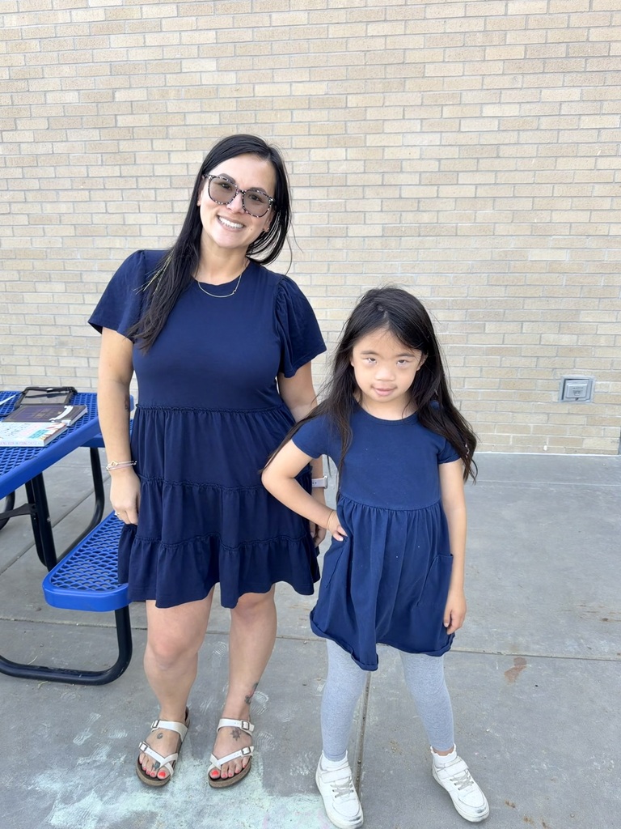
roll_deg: -0.1
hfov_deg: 56.8
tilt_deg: -15.5
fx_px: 574
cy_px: 414
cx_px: 310
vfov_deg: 71.6
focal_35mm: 24
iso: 80
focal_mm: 6.76
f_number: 1.78
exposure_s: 1/374
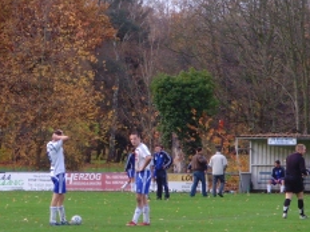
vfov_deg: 5.9
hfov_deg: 7.9
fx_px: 2257
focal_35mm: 252
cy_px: 158
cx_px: 92
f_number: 4.5
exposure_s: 1/60
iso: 100
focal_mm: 19.8
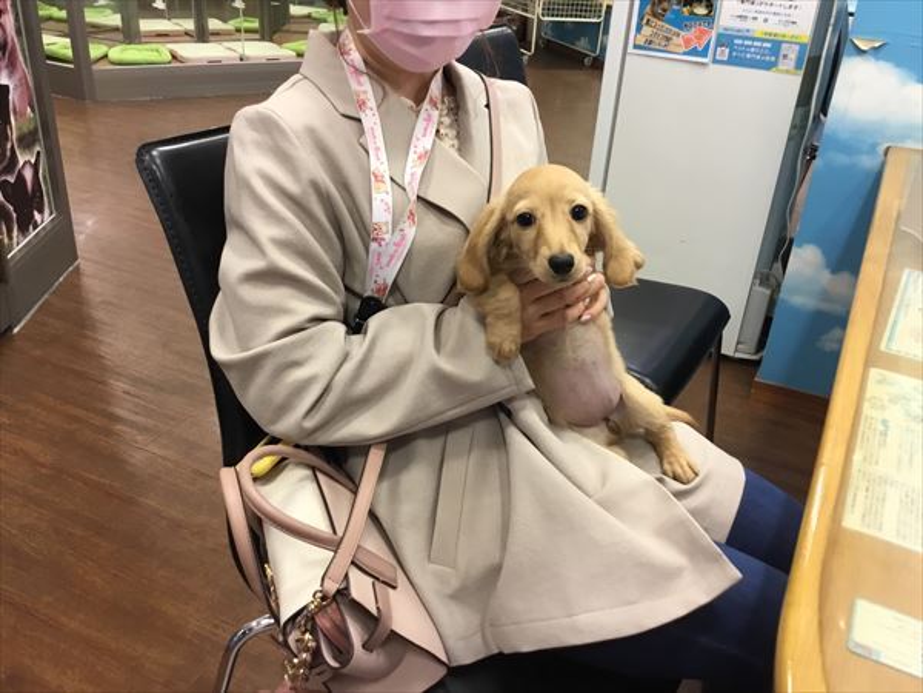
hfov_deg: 58.4
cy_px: 346
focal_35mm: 31
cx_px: 462
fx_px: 827
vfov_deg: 45.4
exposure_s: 1/30
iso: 64
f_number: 2.4
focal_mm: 3.3
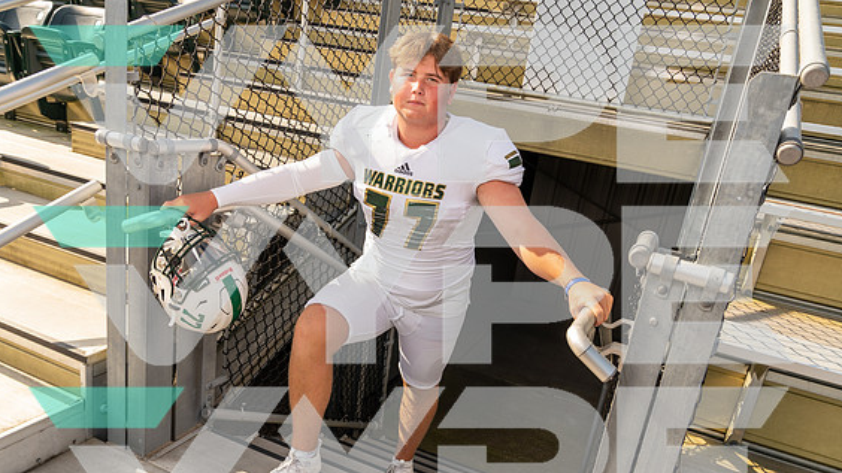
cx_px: 414
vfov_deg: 41.3
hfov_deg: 67.9
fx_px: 625
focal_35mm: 28
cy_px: 286
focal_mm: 26
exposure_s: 1/250
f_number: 5.6
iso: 125
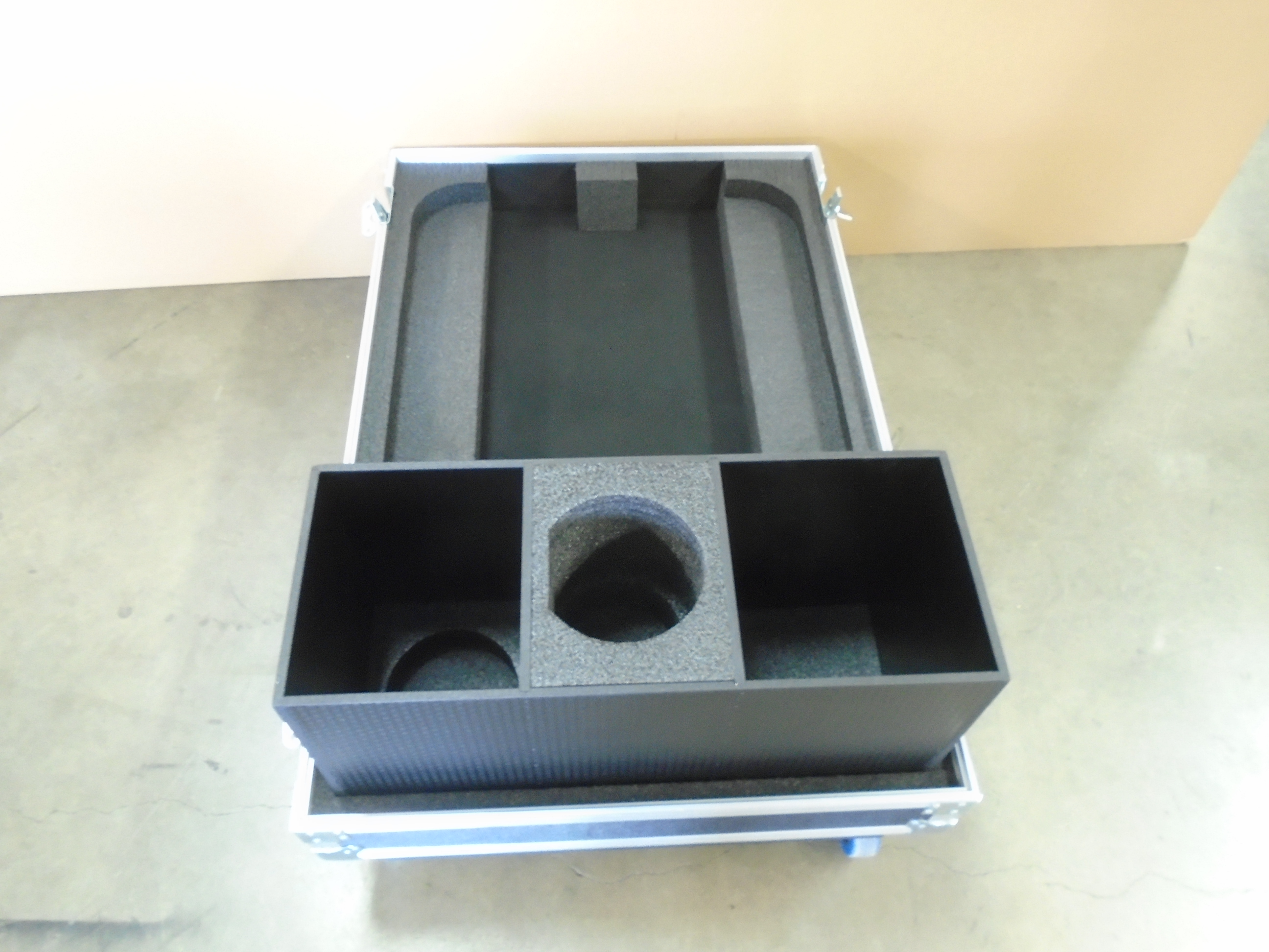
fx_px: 953
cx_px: 634
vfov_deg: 53.1
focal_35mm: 26
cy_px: 476
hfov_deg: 67.3
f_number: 3.2
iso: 400
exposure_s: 1/5
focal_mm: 4.6
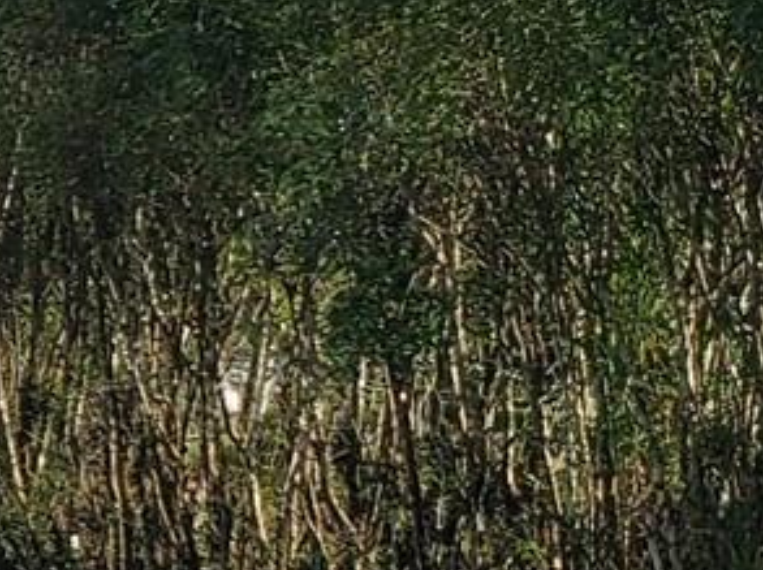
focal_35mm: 182
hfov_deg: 10.1
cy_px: 237
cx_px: -727
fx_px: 4007
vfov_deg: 8.1
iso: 50
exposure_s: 1/1105
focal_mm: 4.3
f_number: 2.4
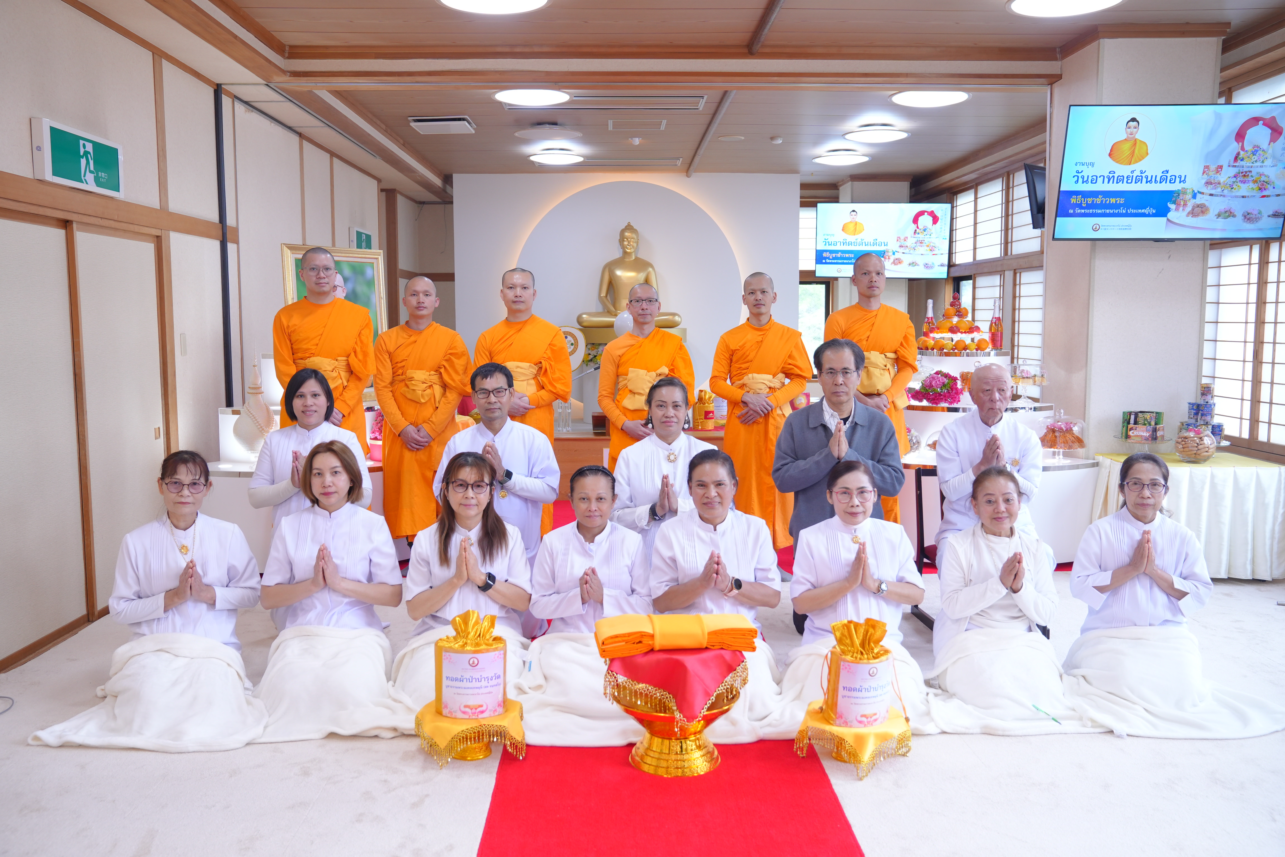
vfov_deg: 43.6
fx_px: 1071
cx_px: 642
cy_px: 428
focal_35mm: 30
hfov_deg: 61.9
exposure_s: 1/90
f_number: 4
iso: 800
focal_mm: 30
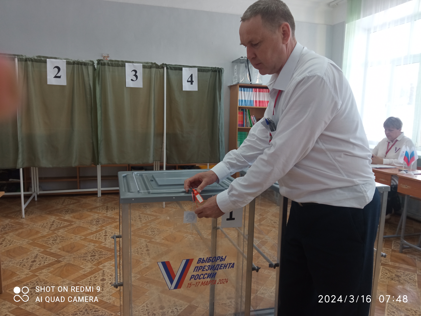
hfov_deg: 65.3
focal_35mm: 27
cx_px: 210
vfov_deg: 51.4
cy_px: 158
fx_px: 328
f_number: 2.2
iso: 131
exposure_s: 1/33.3
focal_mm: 3.79
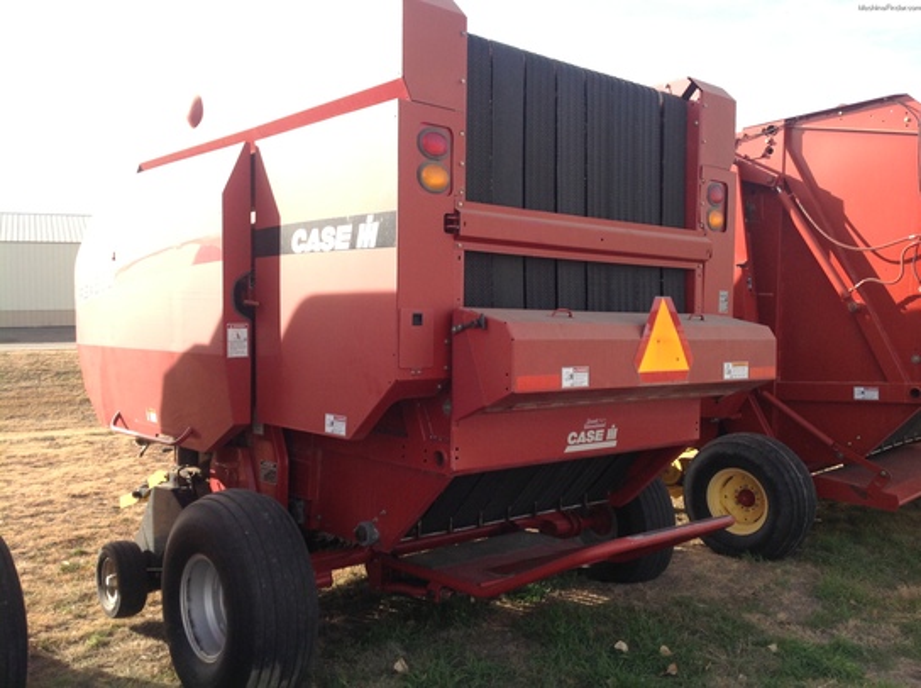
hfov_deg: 52.7
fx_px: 930
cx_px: 460
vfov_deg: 40.6
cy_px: 344
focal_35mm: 35
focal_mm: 4.28
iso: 50
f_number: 2.4
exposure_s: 1/719
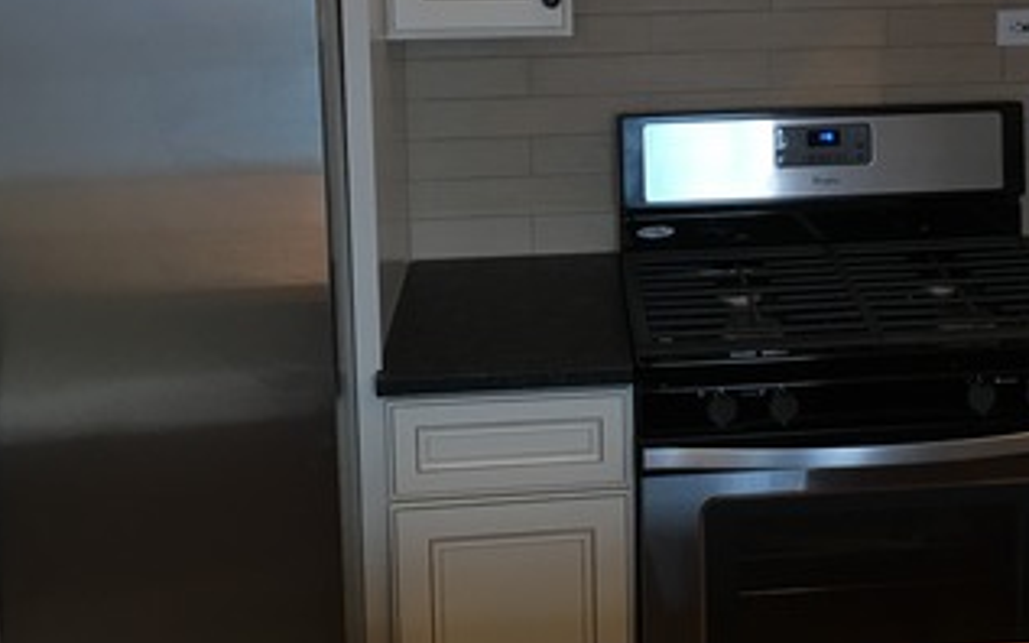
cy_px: 71
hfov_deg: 32.4
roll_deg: +0.2
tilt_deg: -8.5
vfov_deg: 20.5
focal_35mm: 62
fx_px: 1738
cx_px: 756
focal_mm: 4.15
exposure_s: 1/15
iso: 32
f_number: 2.2
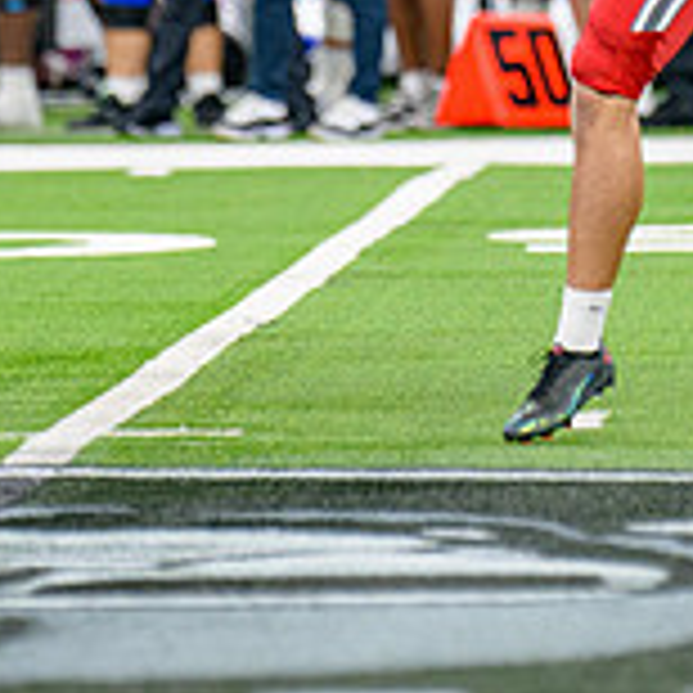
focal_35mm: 799
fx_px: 18097
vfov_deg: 2.2
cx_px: 441
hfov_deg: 2.2
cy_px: -83
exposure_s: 1/400
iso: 1000
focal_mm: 250
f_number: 2.8
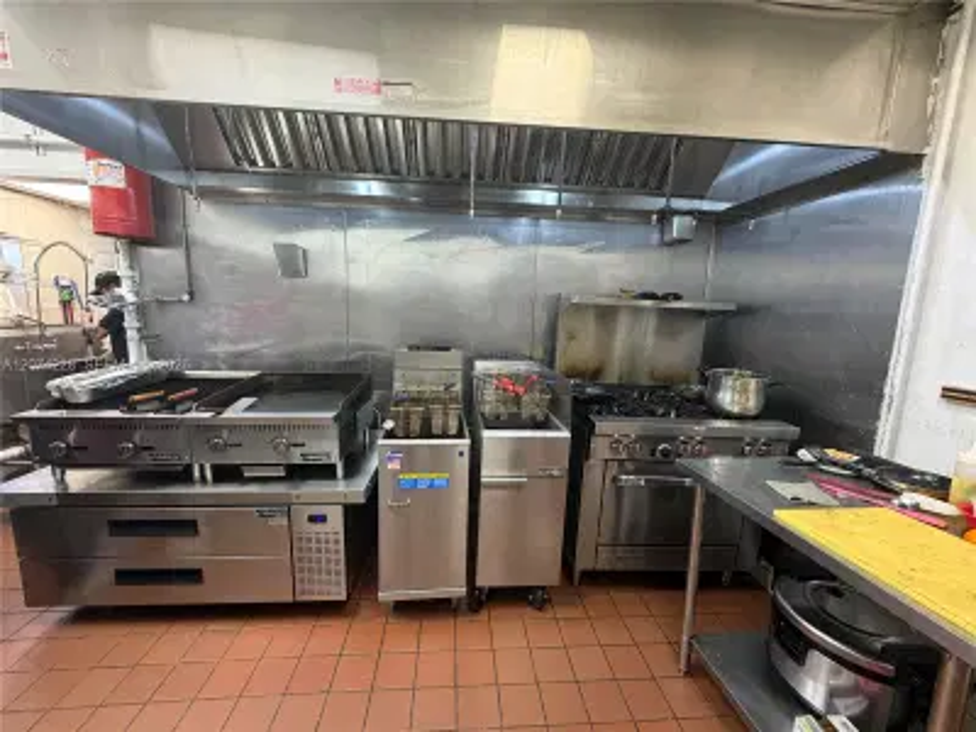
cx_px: 488
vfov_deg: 85.7
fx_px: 395
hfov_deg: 102.1
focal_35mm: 14
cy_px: 366
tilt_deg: -7.0
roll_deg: -1.6
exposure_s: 1/60
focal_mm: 2.22
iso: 320
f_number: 2.2
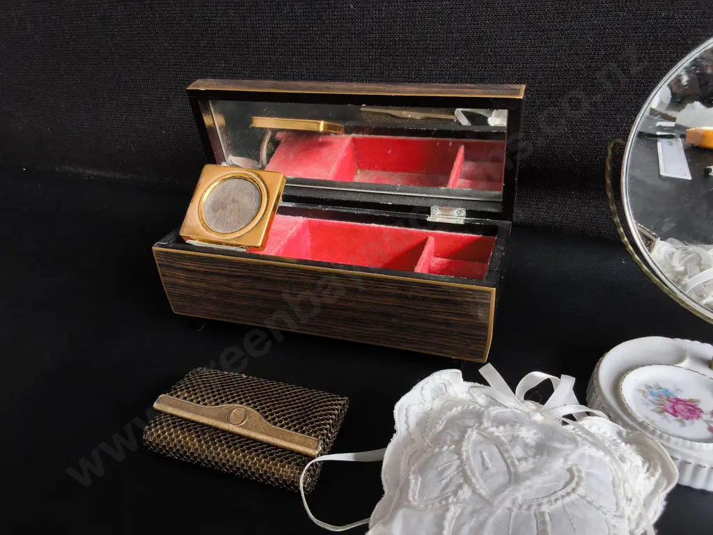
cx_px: 356
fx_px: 556
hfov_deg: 65.3
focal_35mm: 27
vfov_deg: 51.4
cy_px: 268
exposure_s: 1/100
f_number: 2
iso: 80
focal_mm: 2.87
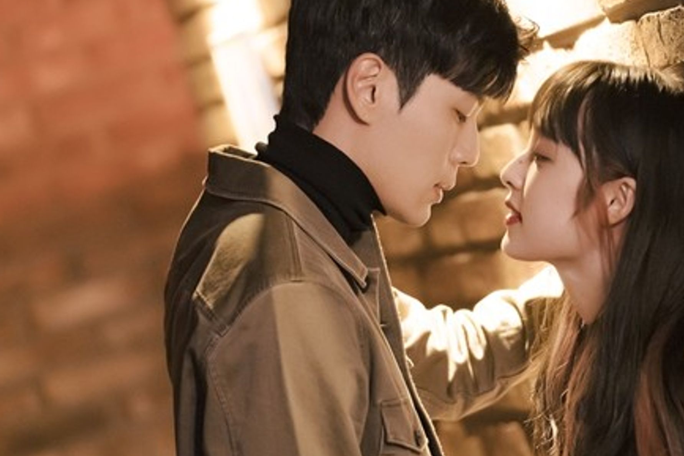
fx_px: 4103
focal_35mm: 216
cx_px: 454
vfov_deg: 6.4
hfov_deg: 9.5
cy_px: 301
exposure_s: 1/125
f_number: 2.8
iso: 6400
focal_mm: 134
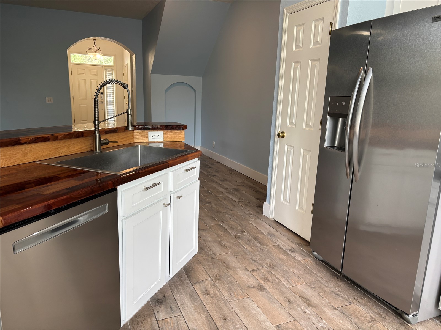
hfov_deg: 67.3
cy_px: 165
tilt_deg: -12.3
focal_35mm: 26
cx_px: 220
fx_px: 331
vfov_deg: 53.1
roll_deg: -2.4
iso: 100
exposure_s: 1/120
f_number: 1.6
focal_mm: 5.96
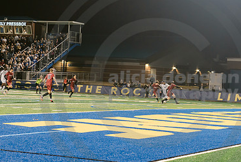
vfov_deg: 12.6
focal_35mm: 109
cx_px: 154
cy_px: 84
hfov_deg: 18.7
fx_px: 731
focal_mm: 70
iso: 2500
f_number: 4
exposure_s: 1/160
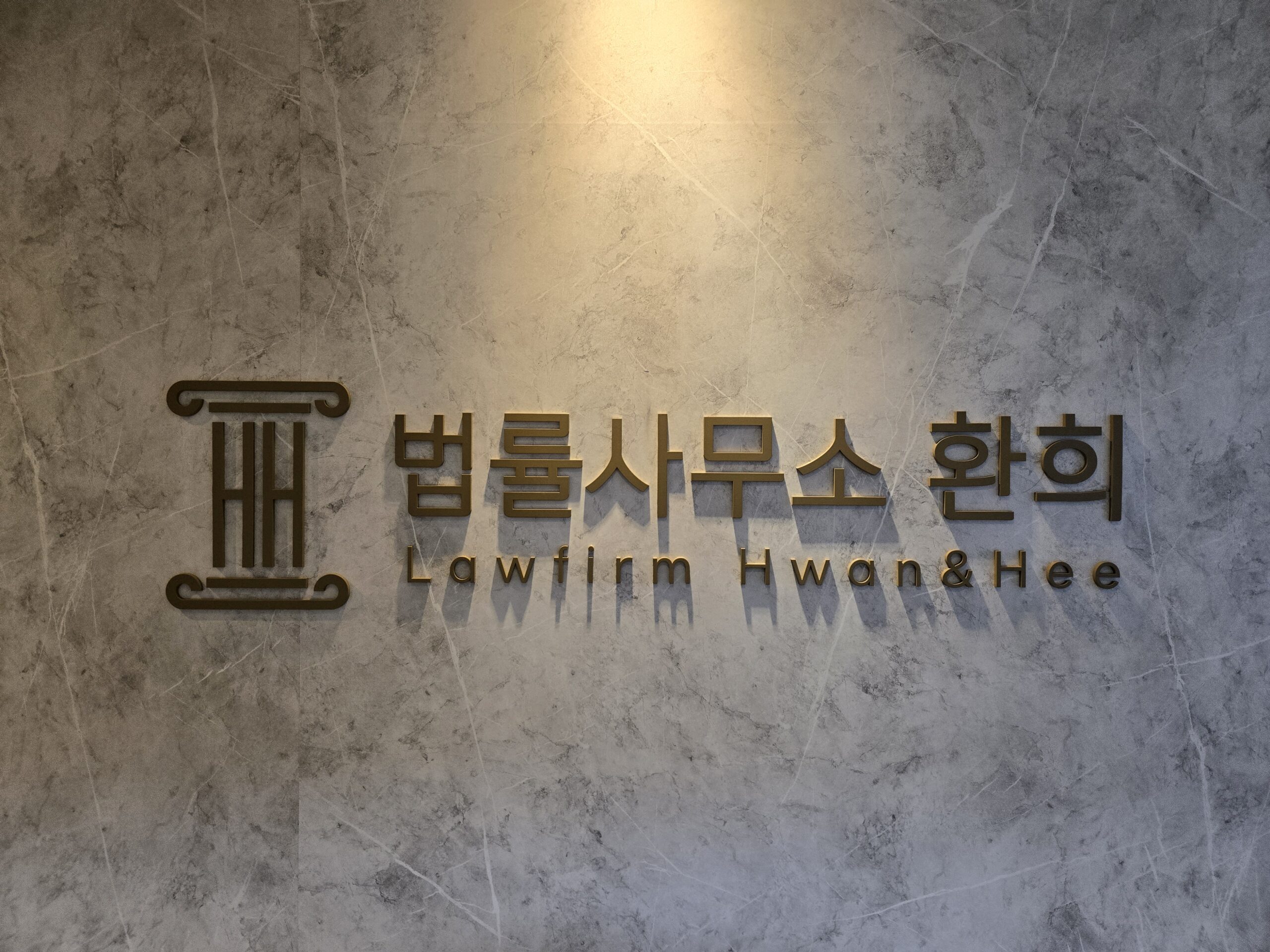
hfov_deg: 73.9
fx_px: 844
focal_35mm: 23
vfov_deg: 58.9
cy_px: 476
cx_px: 635
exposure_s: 1/120
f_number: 1.8
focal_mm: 5.4
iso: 200
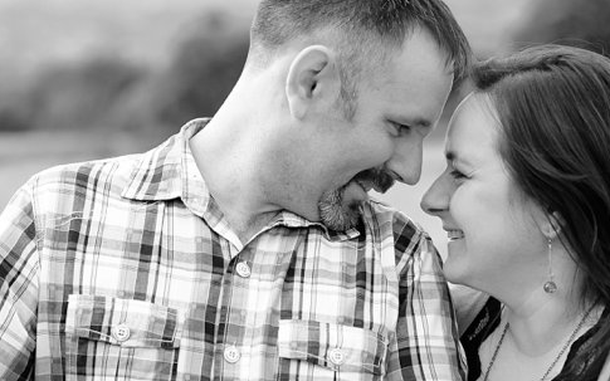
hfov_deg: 12.5
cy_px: 323
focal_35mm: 168
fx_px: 2793
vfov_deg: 7.8
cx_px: 238
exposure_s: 1/500
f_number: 3.5
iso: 800
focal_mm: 85
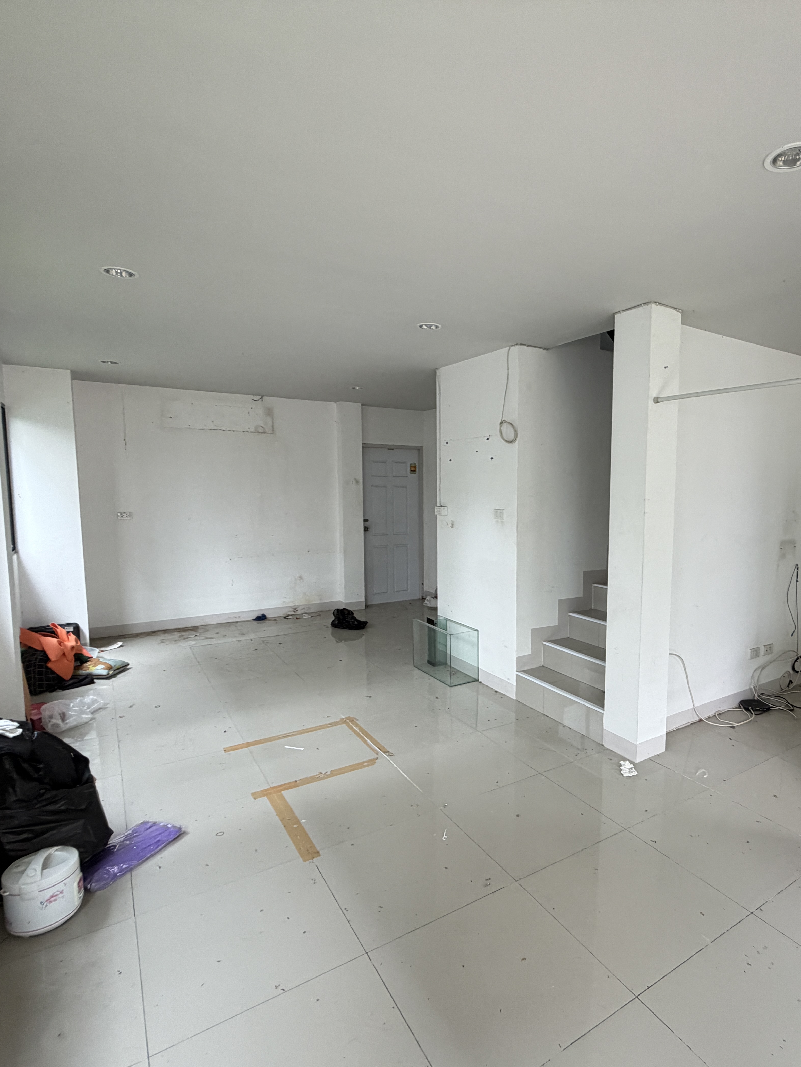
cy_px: 542
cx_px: 506
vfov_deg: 84.7
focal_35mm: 19
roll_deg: -0.4
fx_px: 586
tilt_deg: -4.7
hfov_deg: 67.5
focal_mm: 2.22
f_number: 2.2
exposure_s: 1/121
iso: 200
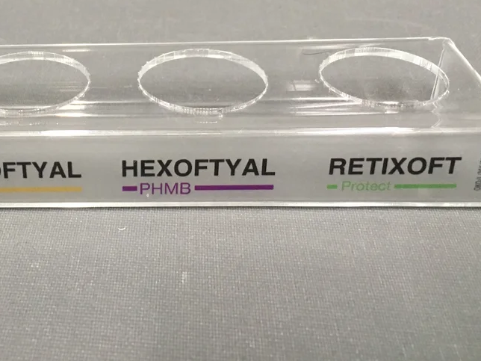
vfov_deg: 26.8
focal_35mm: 54
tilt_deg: -27.4
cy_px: 102
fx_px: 750
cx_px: 98
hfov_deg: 34.5
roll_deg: -0.4
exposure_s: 1/33
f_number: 2.2
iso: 160
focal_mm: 4.15
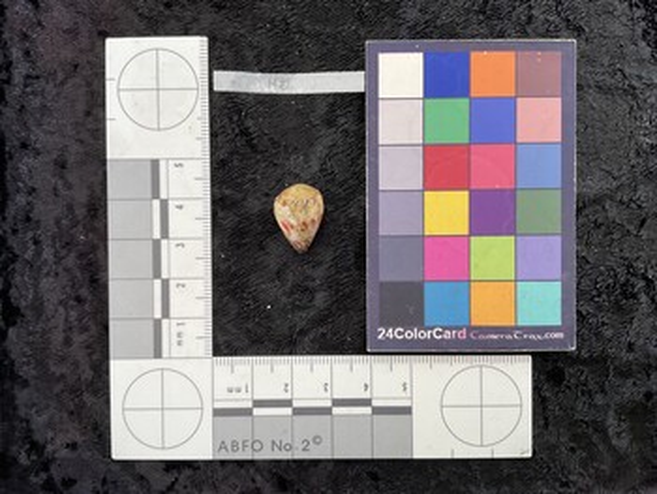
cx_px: 328
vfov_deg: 48.3
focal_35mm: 29
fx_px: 551
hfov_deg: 61.6
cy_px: 247
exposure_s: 1/60
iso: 50
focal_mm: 3
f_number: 1.8
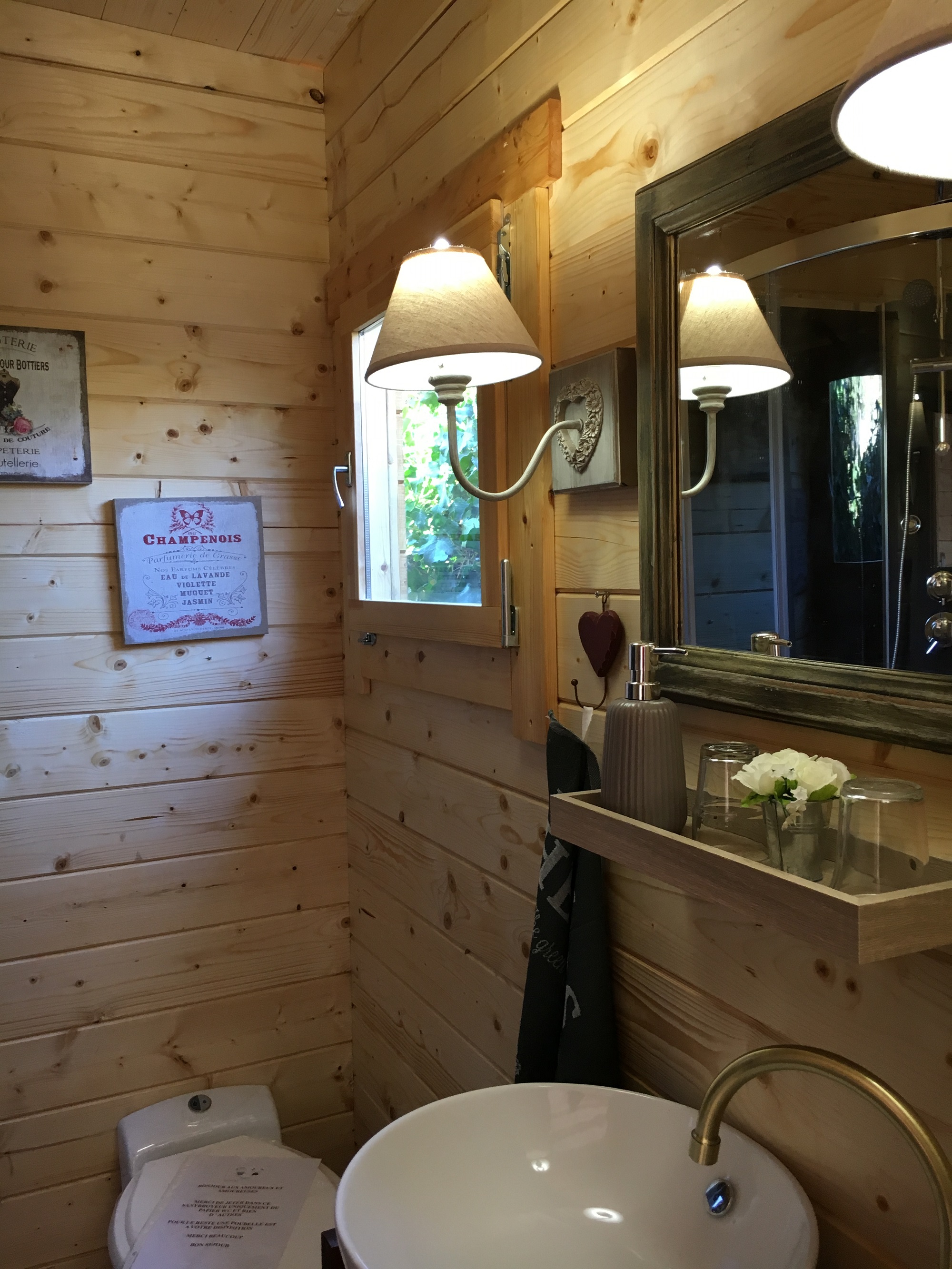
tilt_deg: -3.1
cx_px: 476
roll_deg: +1.8
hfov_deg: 48.2
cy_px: 634
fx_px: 1063
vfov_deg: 61.7
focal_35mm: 29
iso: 80
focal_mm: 4.15
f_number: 2.2
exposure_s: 1/33
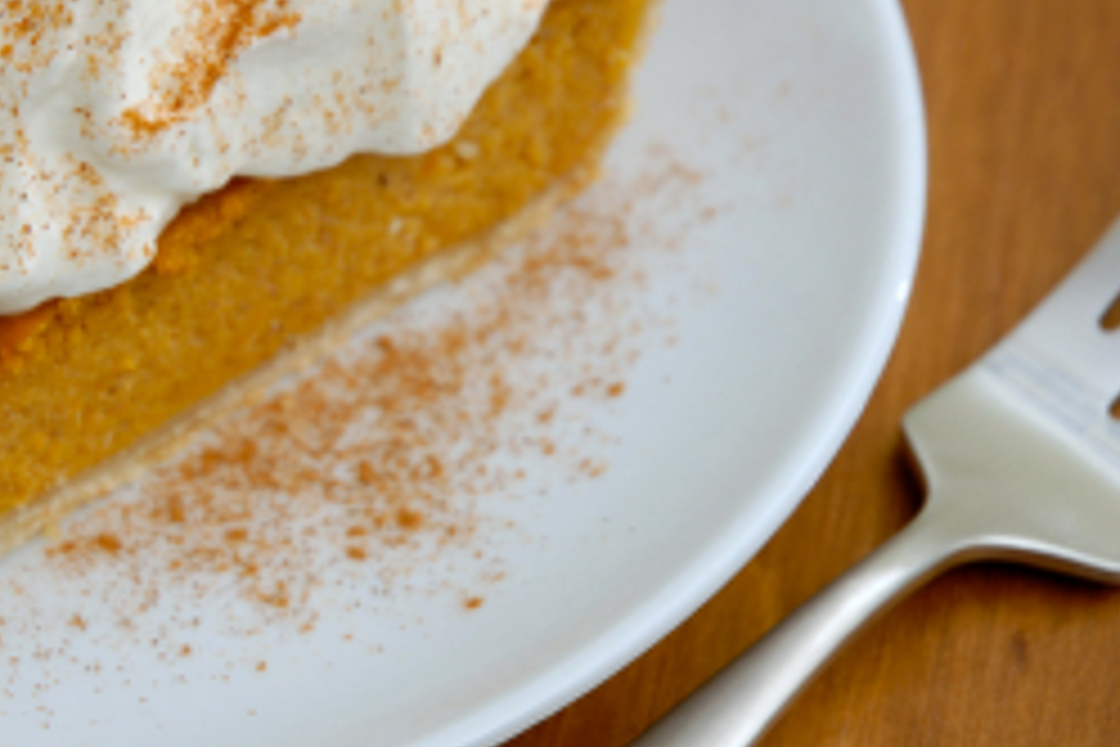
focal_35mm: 179
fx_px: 5568
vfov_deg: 7.7
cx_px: 441
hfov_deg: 11.5
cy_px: 236
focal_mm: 70
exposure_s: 1/1.6
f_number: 6.3
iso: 100
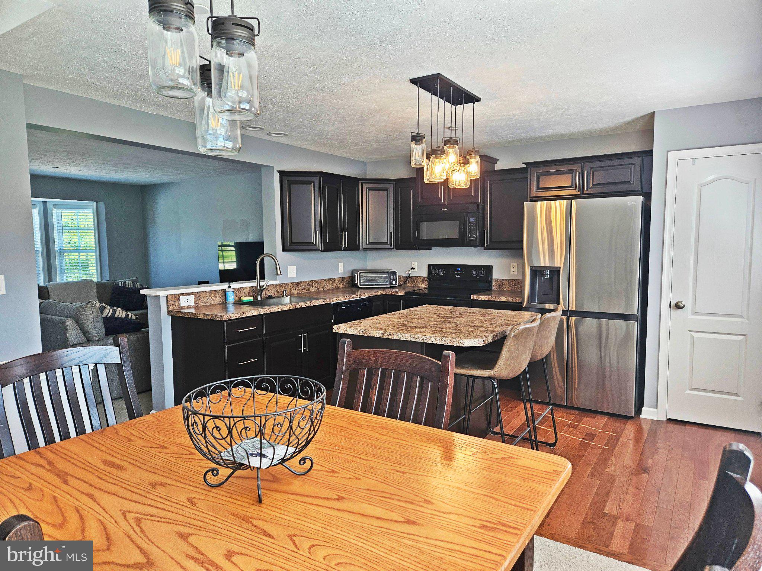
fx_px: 506
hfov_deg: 73.9
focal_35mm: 23
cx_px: 381
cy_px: 286
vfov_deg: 58.9
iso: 80
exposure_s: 1/120
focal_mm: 5.4
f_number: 1.8
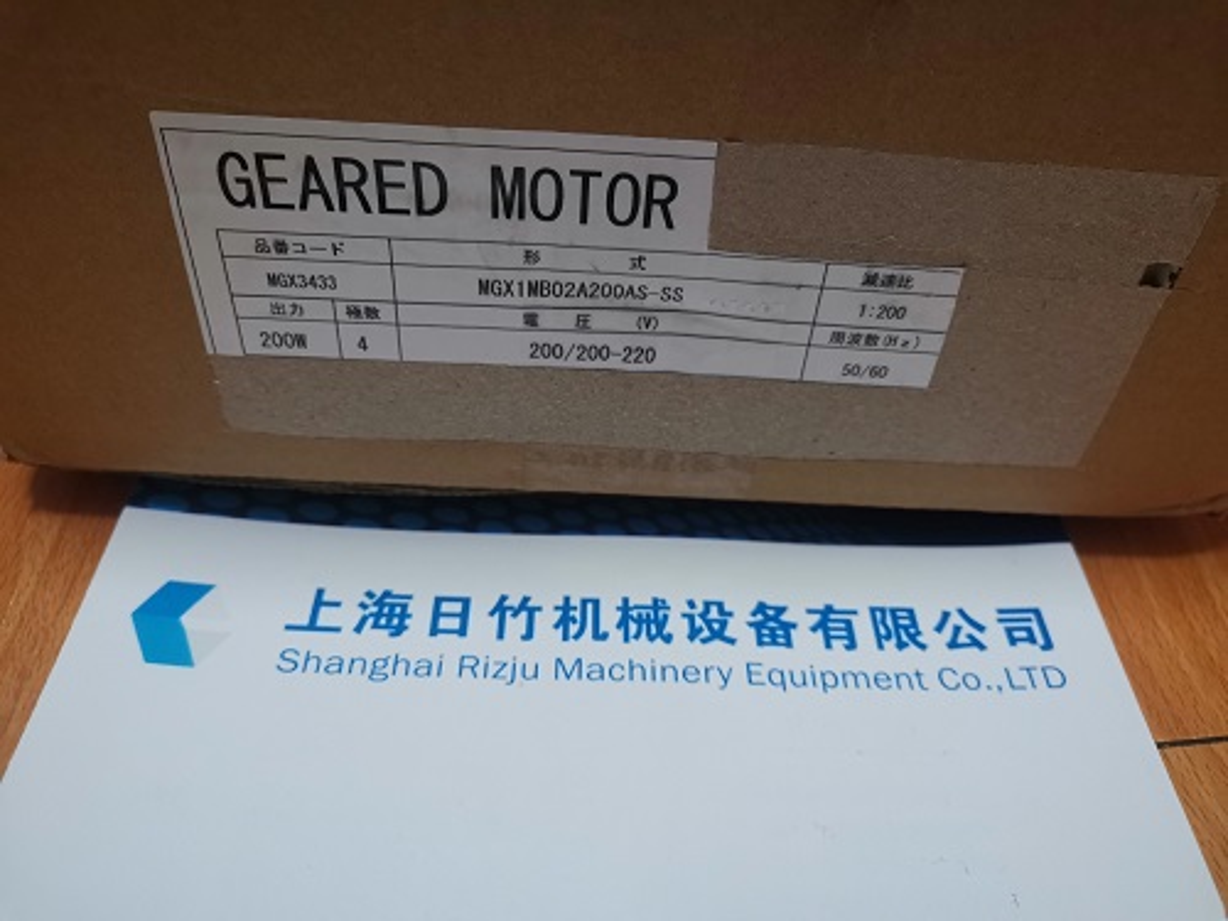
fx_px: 922
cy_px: 460
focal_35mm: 26
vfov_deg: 53.1
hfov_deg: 67.3
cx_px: 614
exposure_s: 1/25
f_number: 1.8
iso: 800
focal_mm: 4.75
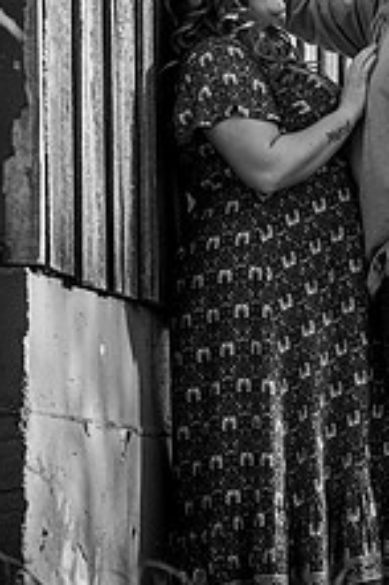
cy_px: 146
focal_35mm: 357
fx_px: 5795
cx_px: 384
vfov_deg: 5.8
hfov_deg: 3.8
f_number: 2.8
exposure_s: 1/250
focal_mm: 175
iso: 50
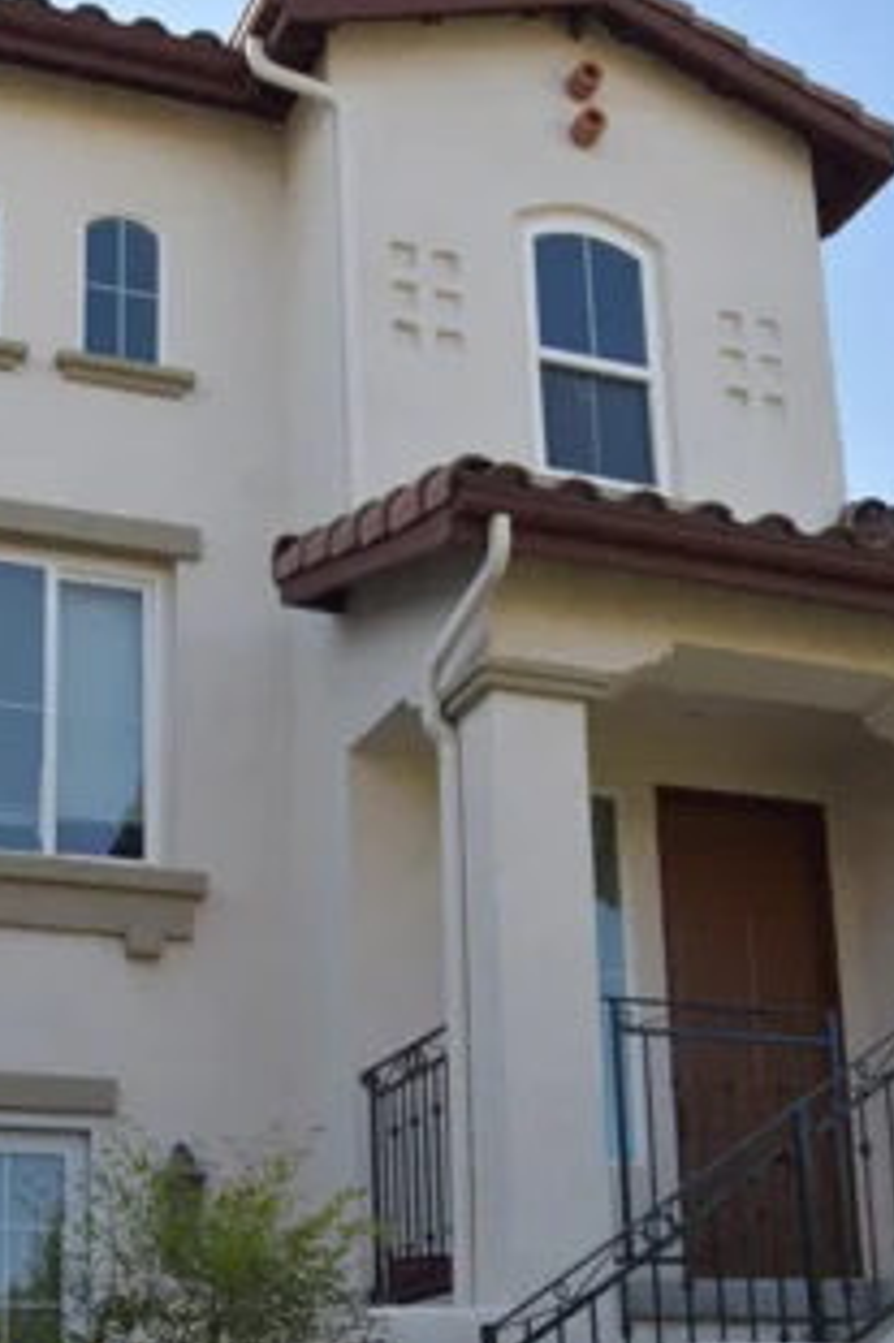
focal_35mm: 54
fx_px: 2014
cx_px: 343
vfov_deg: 35.8
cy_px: 1062
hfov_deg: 25.0
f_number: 6.3
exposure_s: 1/160
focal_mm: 20
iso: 100
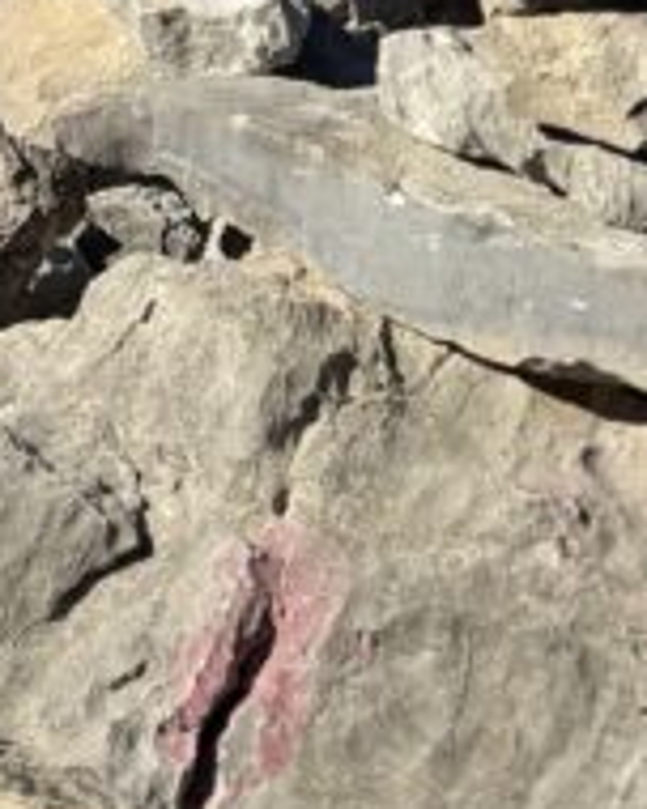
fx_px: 3016
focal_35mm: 126
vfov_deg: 12.5
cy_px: -1043
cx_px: -579
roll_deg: -1.4
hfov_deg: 11.3
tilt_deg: +0.3
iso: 80
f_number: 1.78
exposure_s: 1/4673
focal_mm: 6.76
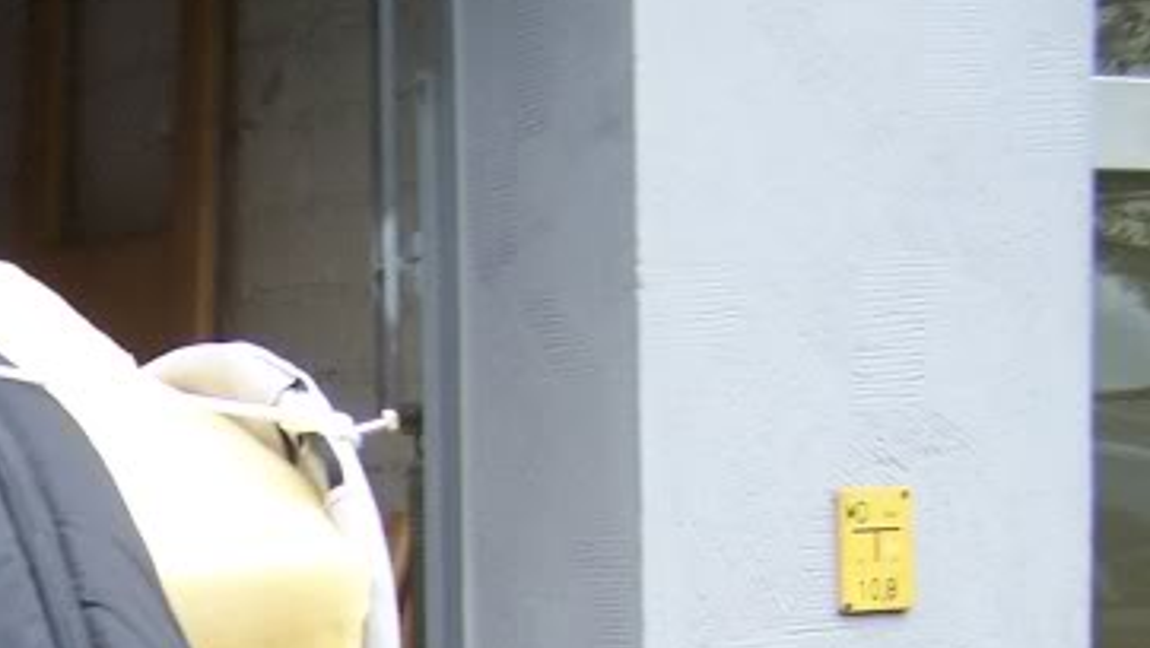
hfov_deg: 17.6
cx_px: -143
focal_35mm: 117
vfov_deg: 10.0
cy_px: 1045
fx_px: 3569
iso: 140
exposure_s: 1/30
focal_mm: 6.3
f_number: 2.8
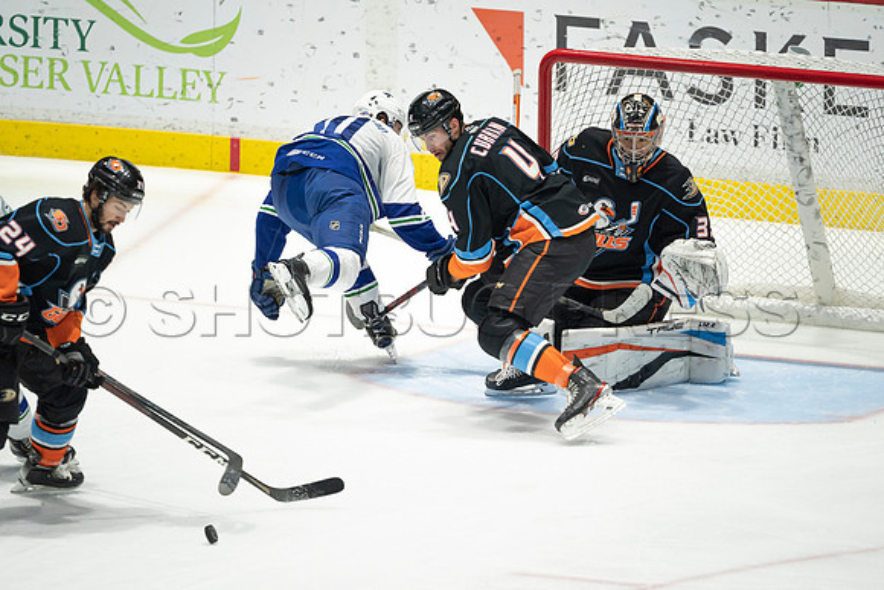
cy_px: 295
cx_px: 442
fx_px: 15952
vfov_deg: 2.1
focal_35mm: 650
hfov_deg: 3.2
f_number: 4
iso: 1600
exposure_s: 1/640
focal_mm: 600
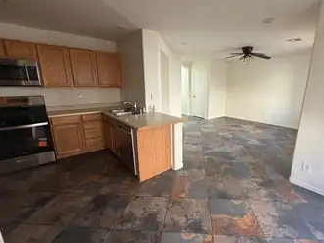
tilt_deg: -13.3
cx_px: 188
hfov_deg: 90.3
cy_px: 122
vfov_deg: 74.8
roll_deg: -0.8
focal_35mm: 17
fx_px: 159
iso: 320
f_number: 2.2
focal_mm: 2.22
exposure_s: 1/89
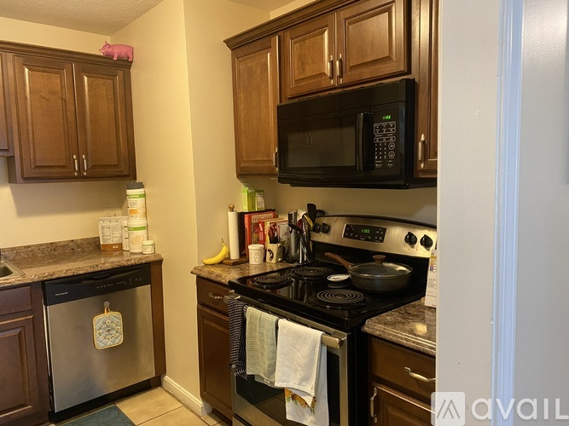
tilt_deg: -6.6
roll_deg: +2.2
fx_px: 427
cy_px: 213
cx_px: 284
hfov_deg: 67.3
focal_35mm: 26
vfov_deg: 53.0
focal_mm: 4.25
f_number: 1.8
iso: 400
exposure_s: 1/60
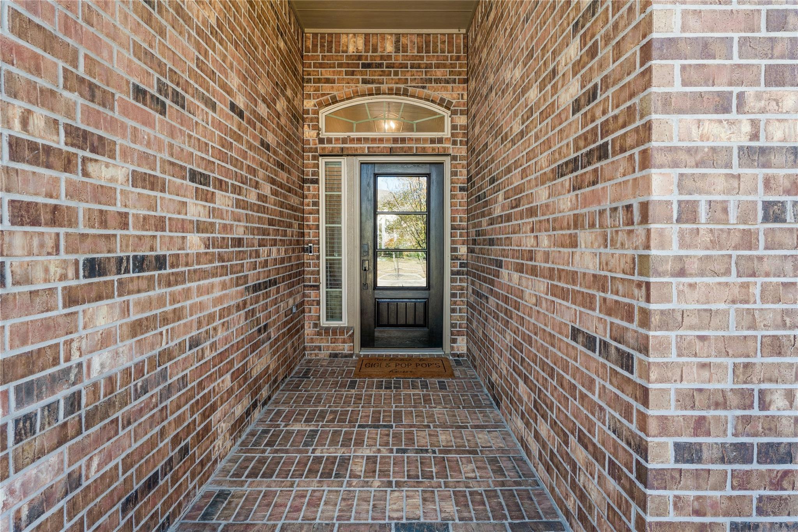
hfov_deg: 87.5
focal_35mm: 19
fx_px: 417
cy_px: 266
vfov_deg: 65.1
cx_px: 399
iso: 100
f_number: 8
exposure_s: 1/6
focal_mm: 18.8
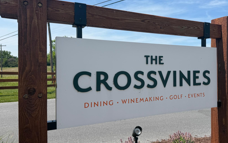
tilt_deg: -0.6
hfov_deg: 59.0
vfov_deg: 39.4
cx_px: 140
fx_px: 199
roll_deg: +1.2
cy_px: 69
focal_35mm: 32
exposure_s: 1/4975
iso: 80
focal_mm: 6.76
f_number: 1.78
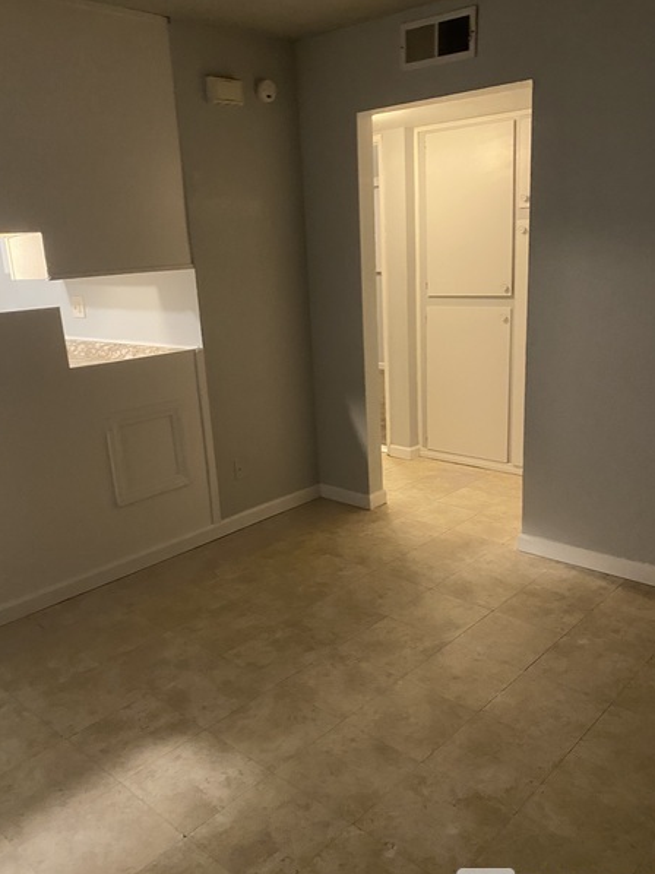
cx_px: 328
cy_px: 439
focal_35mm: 29
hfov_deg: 48.2
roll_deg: +4.8
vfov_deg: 61.7
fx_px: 732
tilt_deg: -14.3
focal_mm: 4.25
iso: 500
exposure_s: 1/30
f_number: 1.8
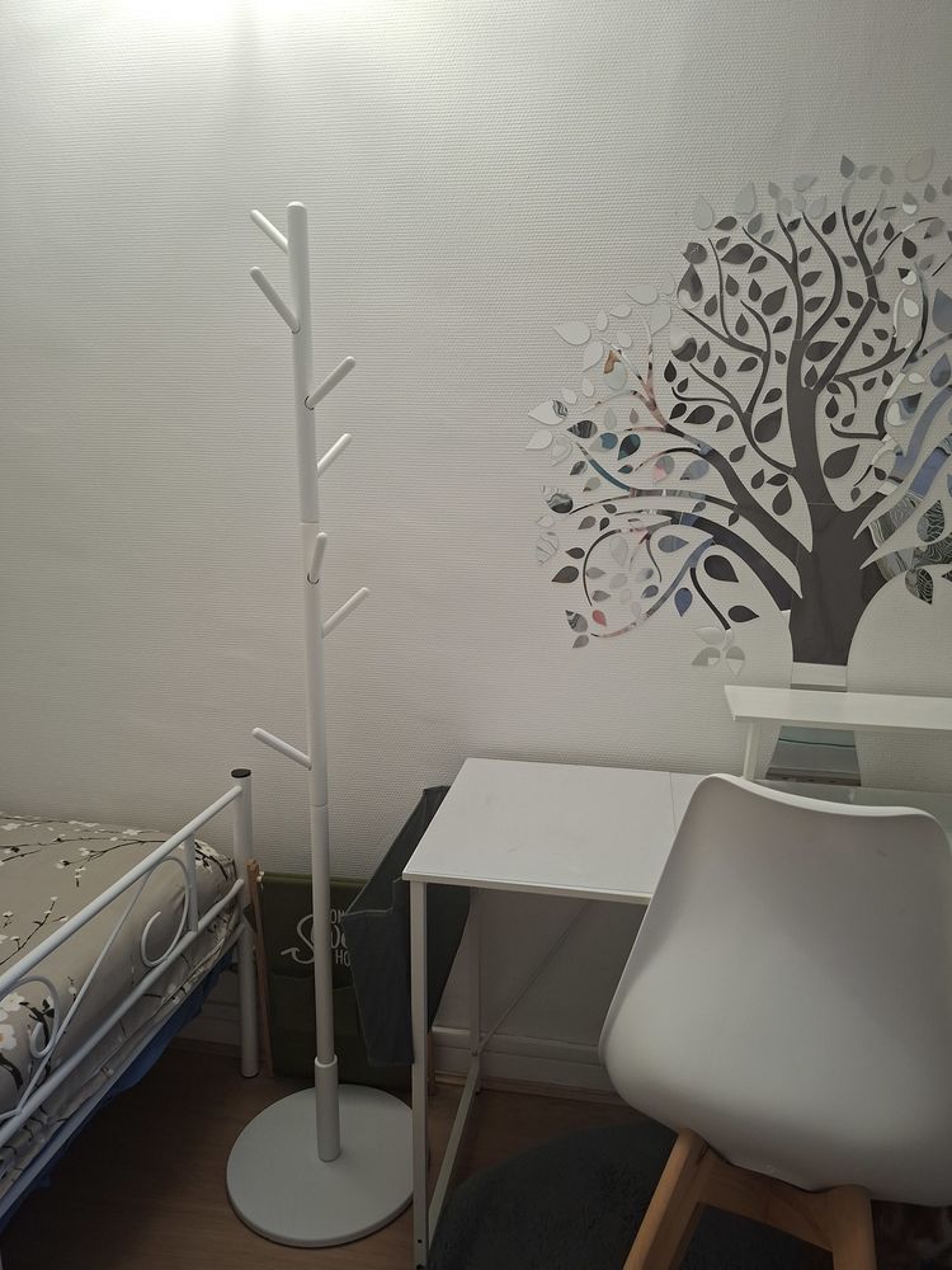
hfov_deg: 58.9
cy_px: 635
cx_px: 476
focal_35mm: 23
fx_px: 843
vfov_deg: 73.9
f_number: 1.8
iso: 250
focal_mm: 5.54
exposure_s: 1/40
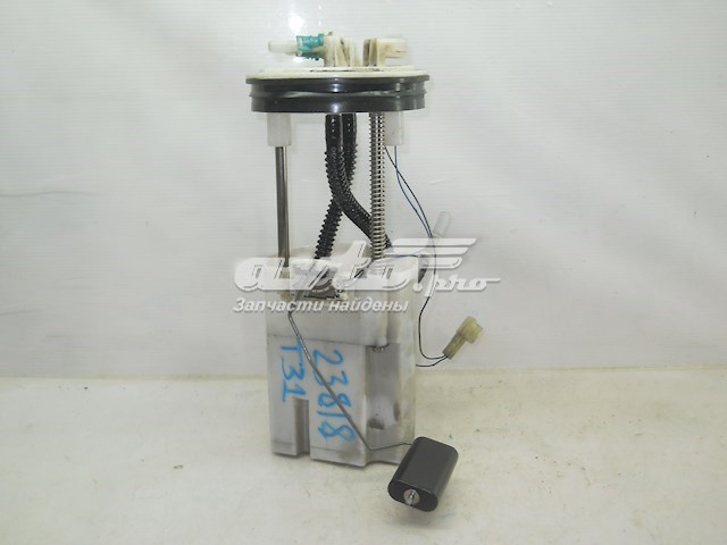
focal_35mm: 41
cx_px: 364
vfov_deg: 35.1
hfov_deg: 45.8
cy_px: 272
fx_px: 861
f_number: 3.1
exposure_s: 1/30
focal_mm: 6.72
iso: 80
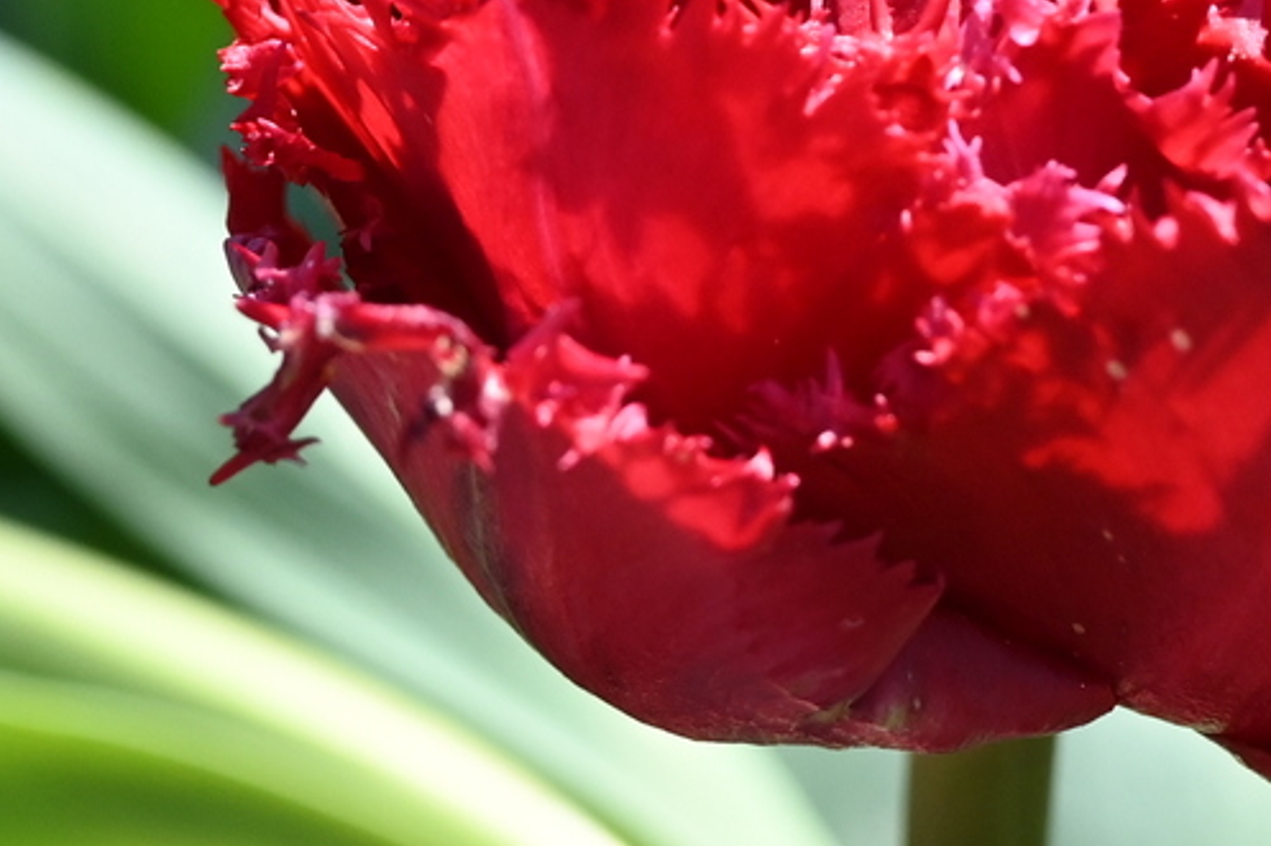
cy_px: 279
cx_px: 1036
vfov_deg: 9.1
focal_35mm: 151
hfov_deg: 13.5
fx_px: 5329
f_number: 6.3
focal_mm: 50
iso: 640
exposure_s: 1/1600
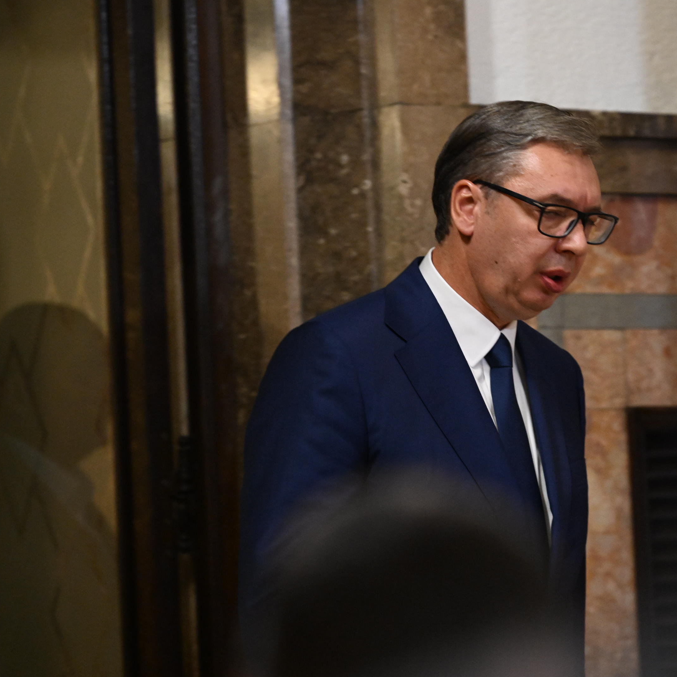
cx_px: 451
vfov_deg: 6.8
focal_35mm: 256
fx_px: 5664
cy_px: 339
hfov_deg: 6.8
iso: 6400
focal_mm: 200
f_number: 4
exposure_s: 1/250
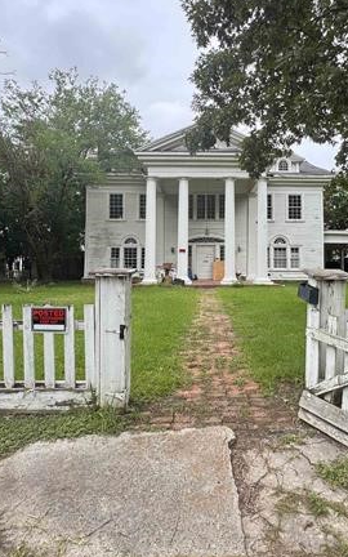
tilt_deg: +2.3
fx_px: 334
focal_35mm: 22
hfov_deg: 54.6
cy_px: 253
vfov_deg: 79.5
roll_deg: +0.4
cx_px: 213
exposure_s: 1/505
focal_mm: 2.22
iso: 40
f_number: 2.2
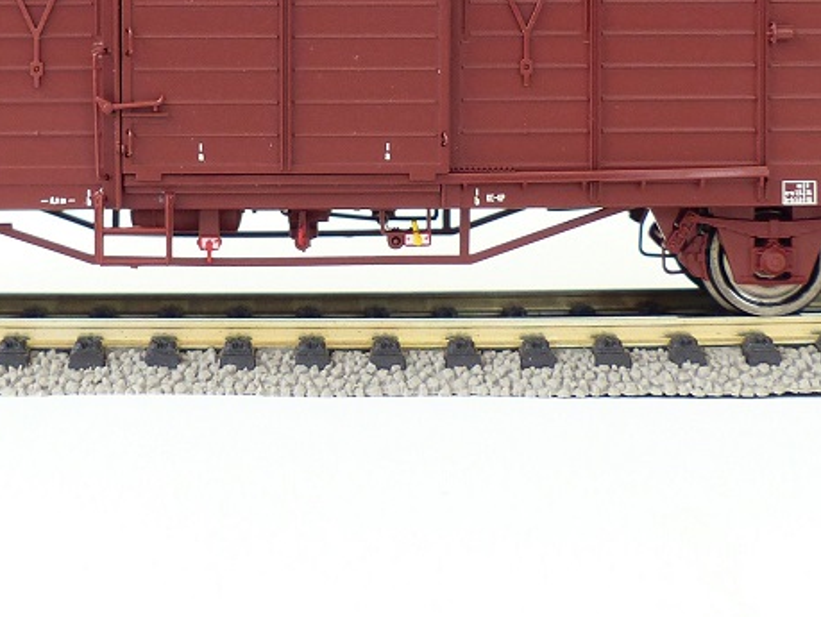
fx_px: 1851
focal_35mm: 78
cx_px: 281
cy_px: 127
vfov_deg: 18.8
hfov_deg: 24.9
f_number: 2.8
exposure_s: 1/60
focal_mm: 6.2
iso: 100
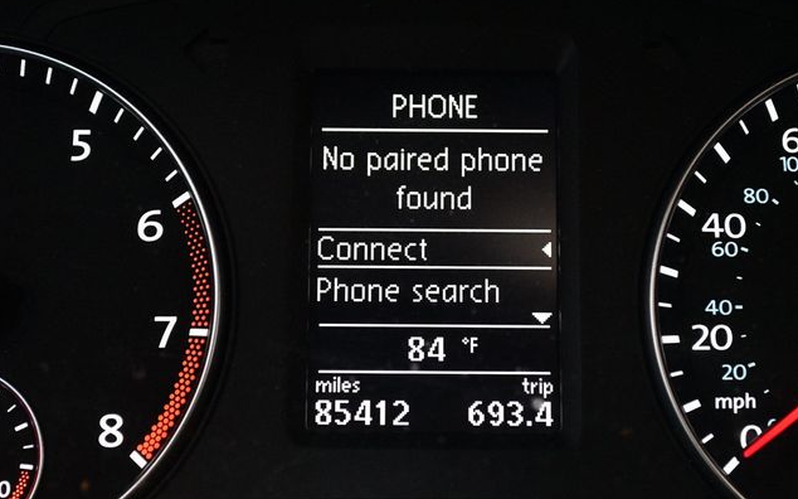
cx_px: 400
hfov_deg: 27.9
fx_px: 1609
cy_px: 255
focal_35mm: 74
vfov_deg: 17.6
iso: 4500
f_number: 5.3
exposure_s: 1/60
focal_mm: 48
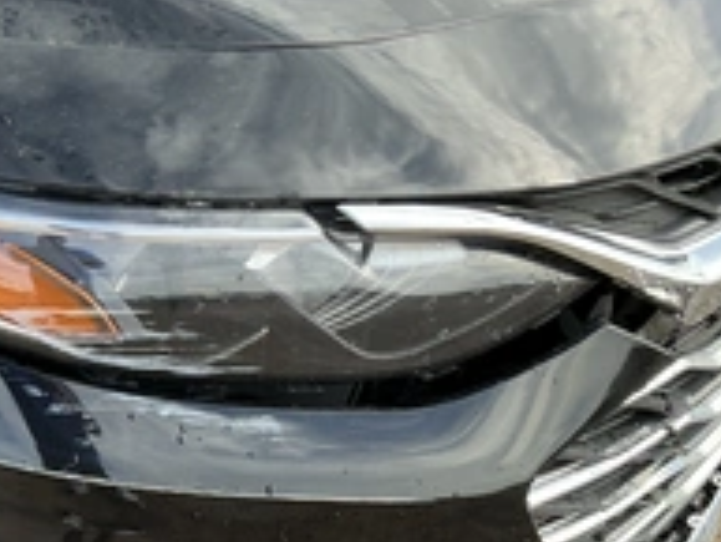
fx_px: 1209
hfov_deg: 31.6
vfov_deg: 24.1
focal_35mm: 58
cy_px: 549
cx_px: 64
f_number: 1.8
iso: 25
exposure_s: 1/250
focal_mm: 3
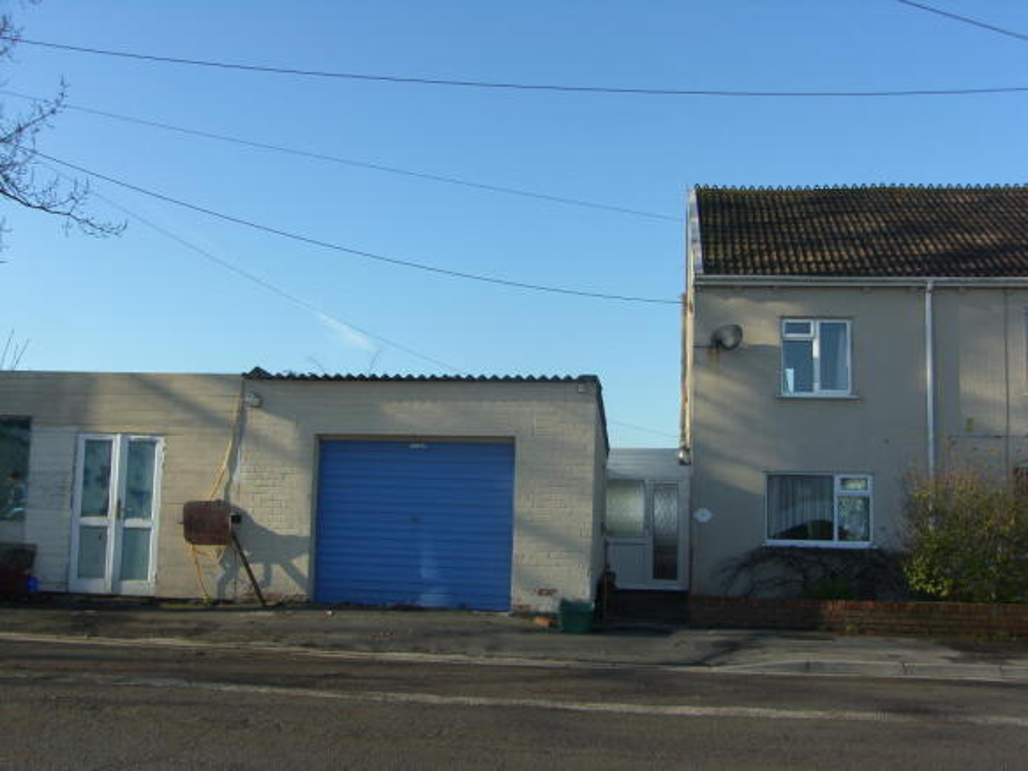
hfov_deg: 52.6
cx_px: 514
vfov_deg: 40.7
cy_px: 386
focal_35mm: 35
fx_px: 1039
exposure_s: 1/1000
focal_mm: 9
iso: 64
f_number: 3.2
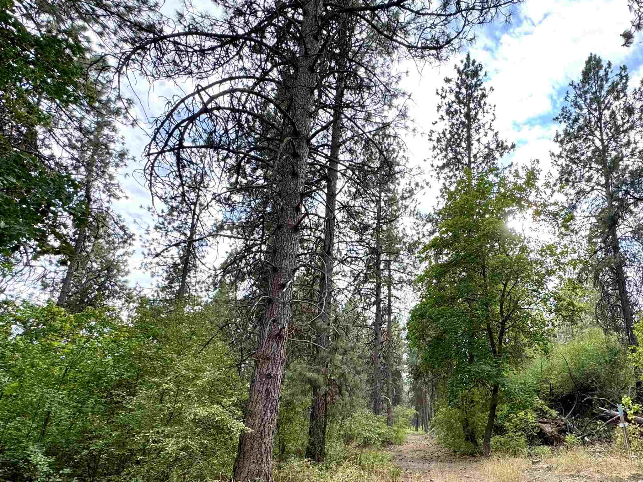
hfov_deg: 76.1
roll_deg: -0.5
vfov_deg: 61.6
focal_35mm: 21
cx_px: 438
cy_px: 328
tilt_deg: +16.2
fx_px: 390
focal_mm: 2.22
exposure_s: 1/278
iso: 40
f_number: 2.2
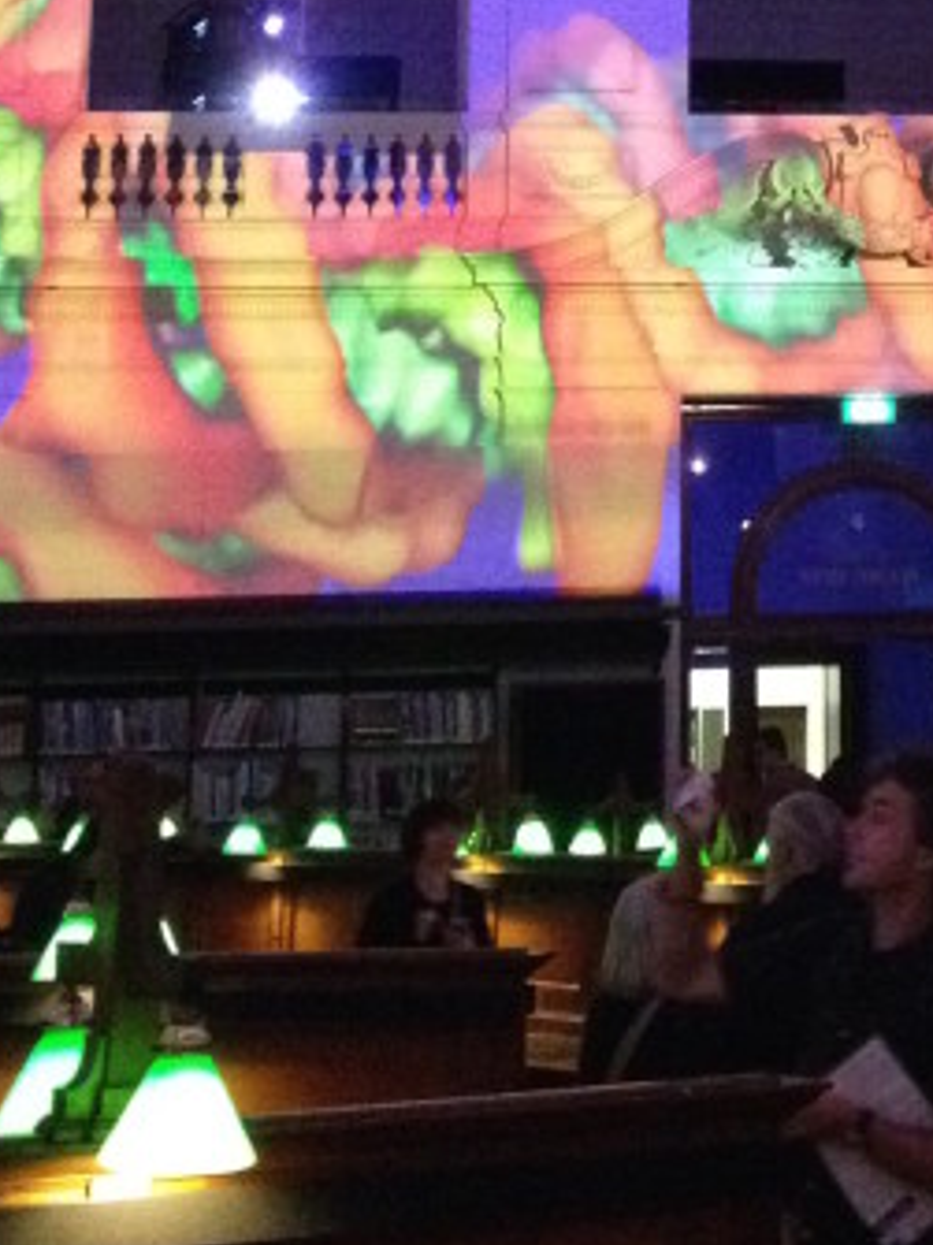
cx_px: 955
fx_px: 3848
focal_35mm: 107
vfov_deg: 17.5
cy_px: -268
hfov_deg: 13.6
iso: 640
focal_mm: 4.28
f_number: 2.4
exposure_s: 1/15
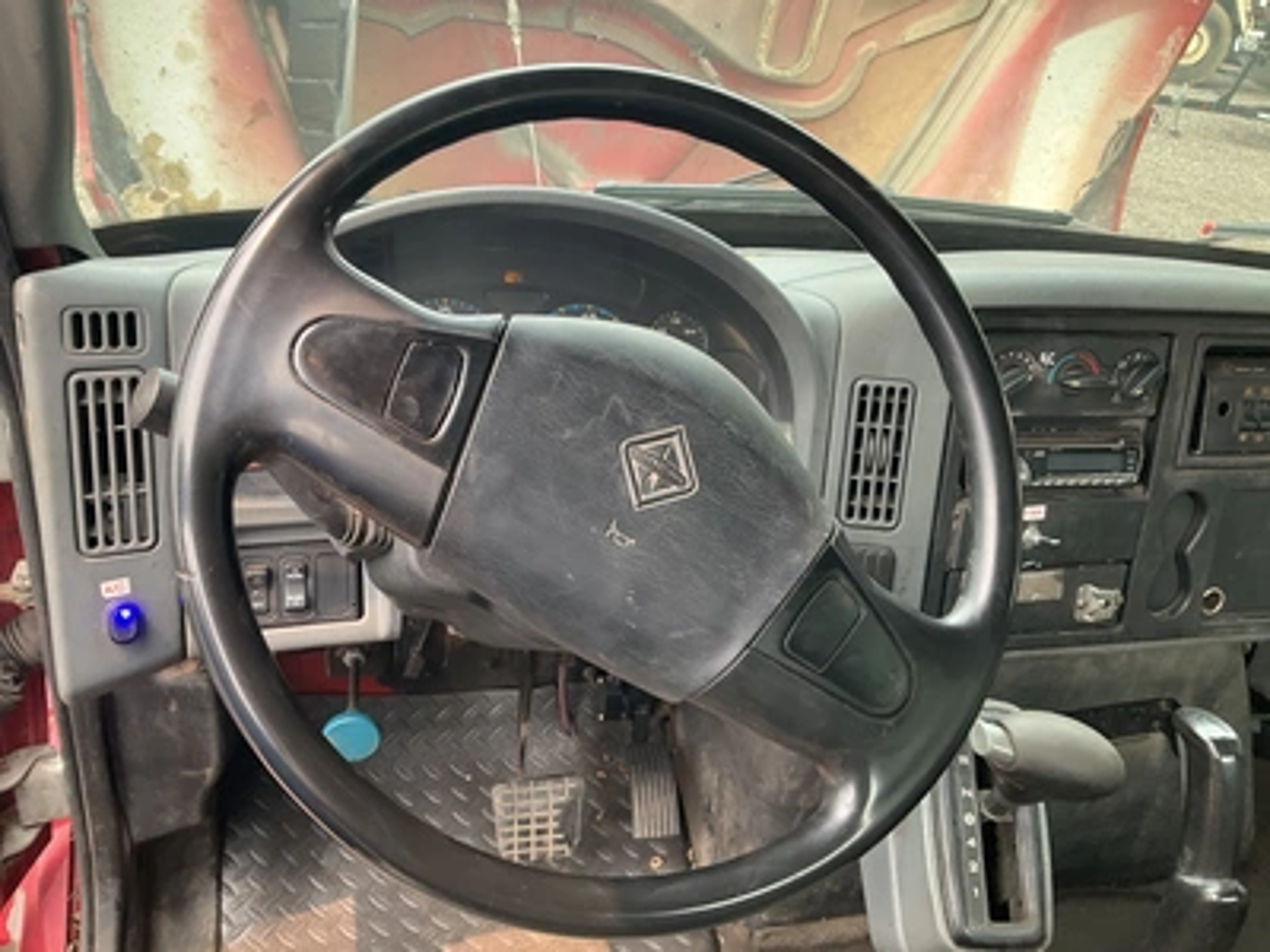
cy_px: 476
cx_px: 635
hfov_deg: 61.7
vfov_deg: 48.2
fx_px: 1064
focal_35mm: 29
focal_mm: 3
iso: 32
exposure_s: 1/122
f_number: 1.8
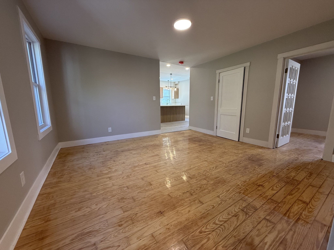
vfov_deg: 85.7
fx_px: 135
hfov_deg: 102.1
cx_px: 167
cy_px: 125
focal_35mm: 14
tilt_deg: -8.2
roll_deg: +0.4
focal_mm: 2.22
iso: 200
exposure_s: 1/120
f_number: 2.2
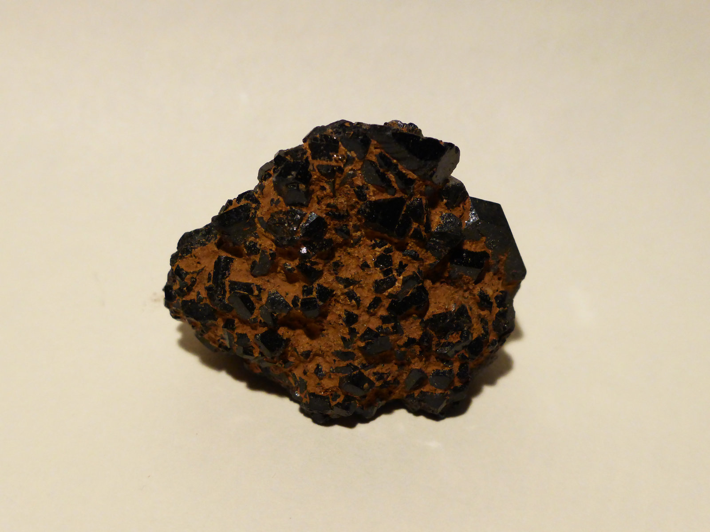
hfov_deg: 36.2
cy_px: 266
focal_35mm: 53
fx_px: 1087
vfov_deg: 27.5
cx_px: 355
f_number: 4.4
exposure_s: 1/50
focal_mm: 9
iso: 400
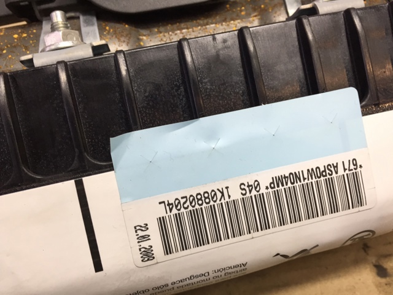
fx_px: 329
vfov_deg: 48.2
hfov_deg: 61.7
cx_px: 196
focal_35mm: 29
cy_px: 148
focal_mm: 4.15
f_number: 2.2
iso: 40
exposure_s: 1/33
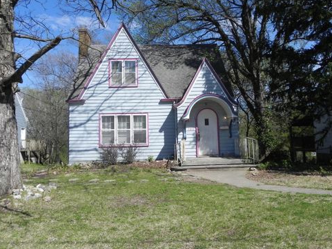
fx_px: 259
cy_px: 124
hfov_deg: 65.3
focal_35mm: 27
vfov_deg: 51.4
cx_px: 168
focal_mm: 4.6
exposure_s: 1/412
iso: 160
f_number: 7.1
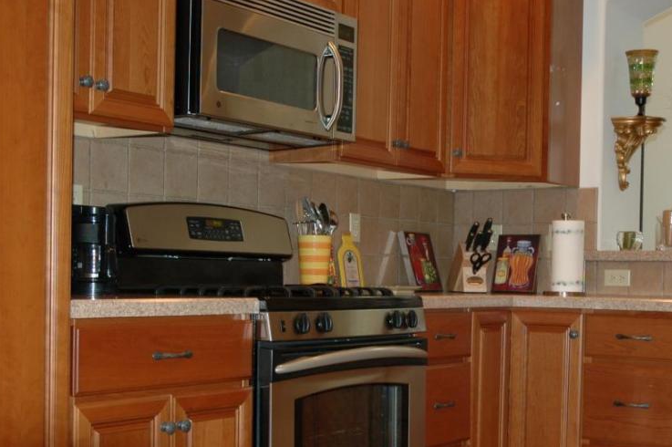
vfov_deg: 22.9
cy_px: 305
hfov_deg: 34.0
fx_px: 1096
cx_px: 387
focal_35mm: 59
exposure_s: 1/60
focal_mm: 25
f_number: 3.8
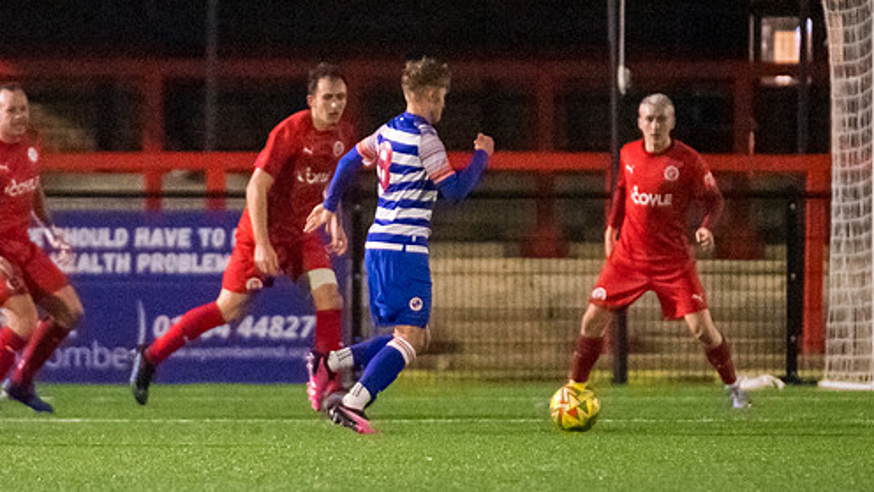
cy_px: 327
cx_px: 249
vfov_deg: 1.5
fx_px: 19096
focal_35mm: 824
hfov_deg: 2.6
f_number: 2.8
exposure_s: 1/1250
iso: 8000
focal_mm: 300
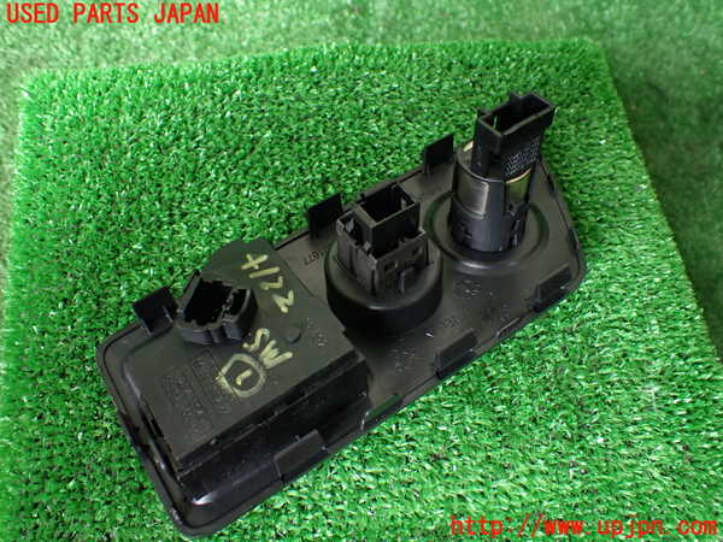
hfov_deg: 60.0
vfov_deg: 46.8
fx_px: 627
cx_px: 362
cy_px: 271
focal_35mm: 30
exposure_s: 1/125
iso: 400
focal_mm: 5.4
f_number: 2.3
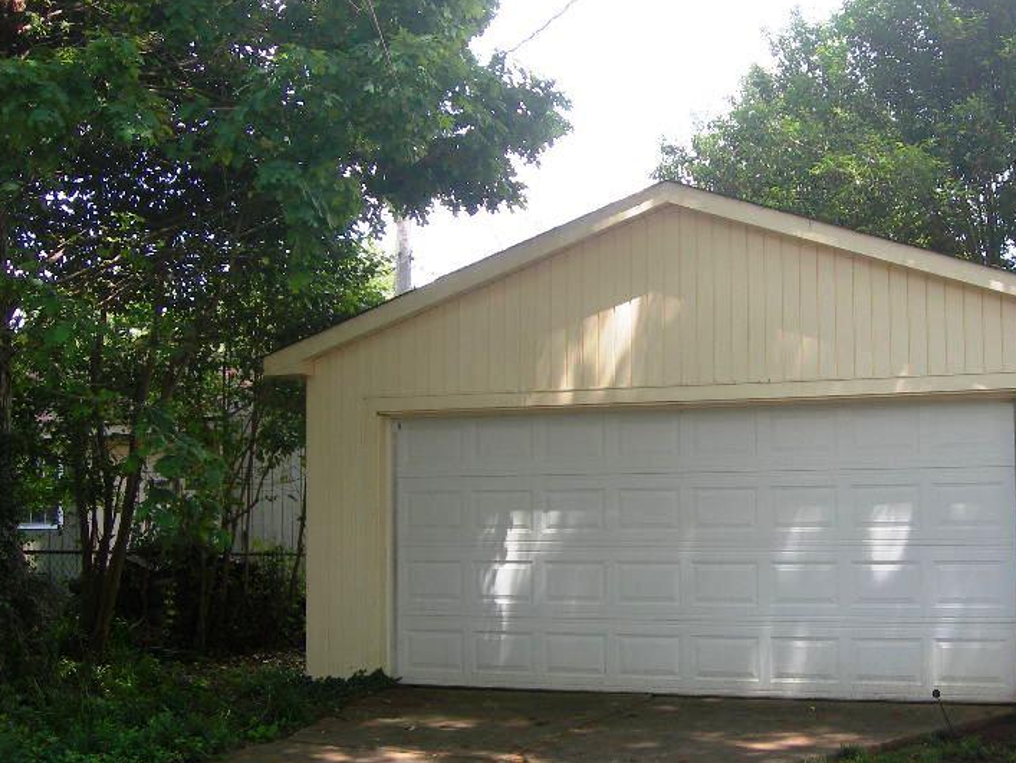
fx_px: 1615
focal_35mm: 55
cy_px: 387
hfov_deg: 34.5
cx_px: 701
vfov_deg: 26.6
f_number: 2.8
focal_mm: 7.8
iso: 50
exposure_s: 1/210
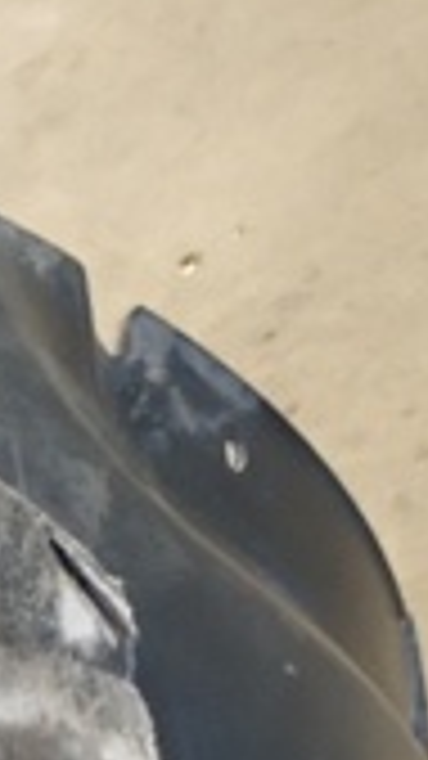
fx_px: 2241
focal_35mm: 111
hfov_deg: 10.3
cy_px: 1052
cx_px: -320
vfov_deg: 17.8
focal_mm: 3.82
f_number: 1.8
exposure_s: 1/12
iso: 1195
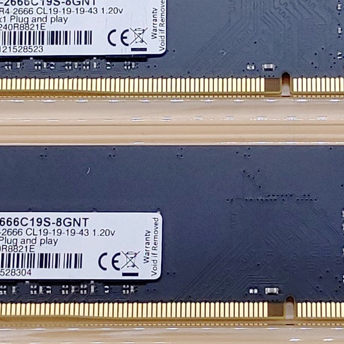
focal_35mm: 139
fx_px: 1563
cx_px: 252
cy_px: 117
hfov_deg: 12.5
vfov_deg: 12.5
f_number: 1.8
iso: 50
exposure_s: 1/114
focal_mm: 4.36
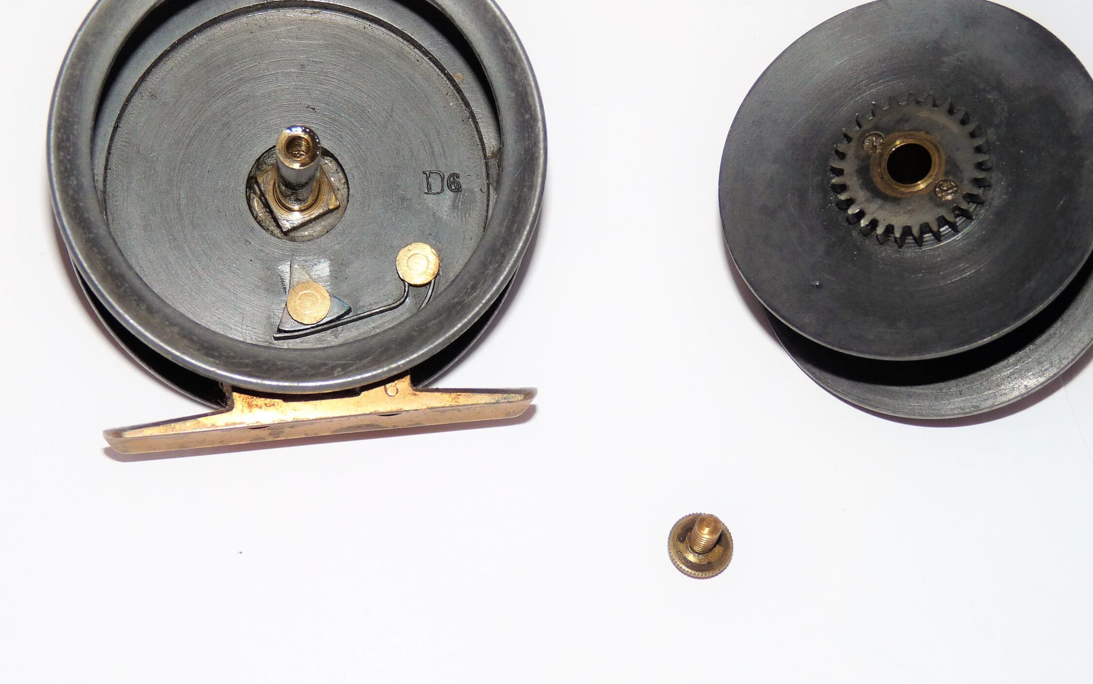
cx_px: 550
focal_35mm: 91
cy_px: 261
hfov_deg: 22.8
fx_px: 2711
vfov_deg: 14.4
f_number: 3.4
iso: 100
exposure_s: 1/40
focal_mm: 13.3
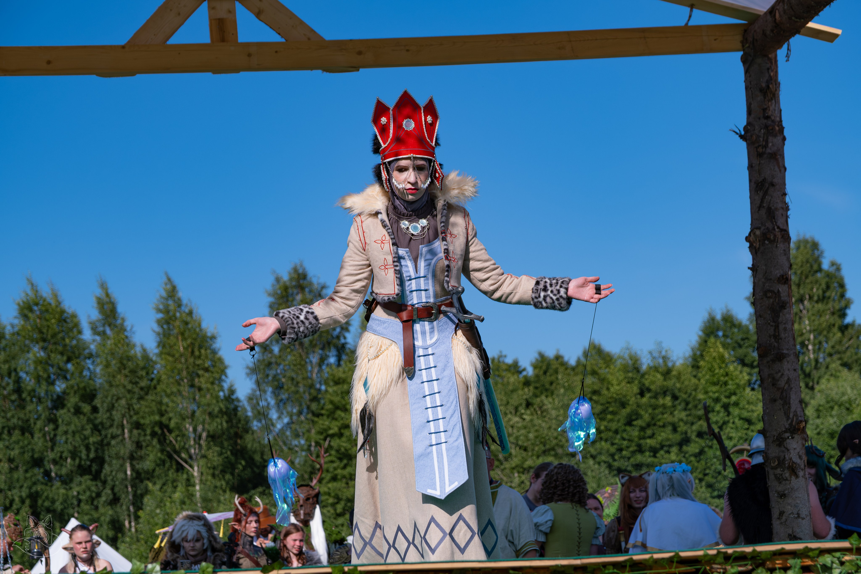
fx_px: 2099
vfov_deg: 15.6
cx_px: 472
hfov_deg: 23.2
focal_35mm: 88
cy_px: 295
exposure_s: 1/1600
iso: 160
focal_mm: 53.3
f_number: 4.5
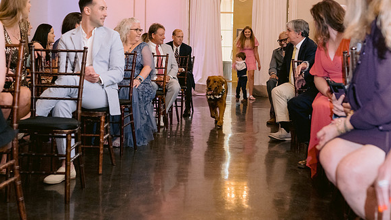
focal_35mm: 56
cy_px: 99
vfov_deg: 21.4
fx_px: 580
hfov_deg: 37.2
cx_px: 191
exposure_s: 1/160
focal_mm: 35
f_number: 2.8
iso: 1600
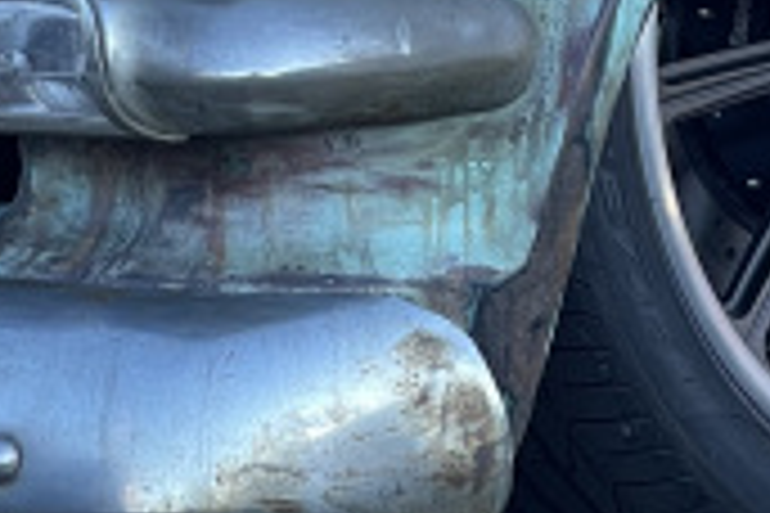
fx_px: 6673
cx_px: 324
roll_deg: -0.4
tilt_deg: +0.0
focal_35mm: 312
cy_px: -513
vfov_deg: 4.3
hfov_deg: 6.6
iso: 20
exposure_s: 1/109
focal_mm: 7.5
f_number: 2.2
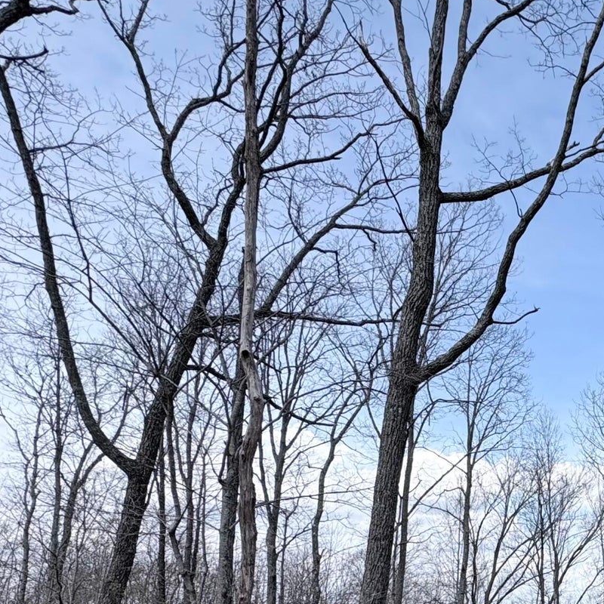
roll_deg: +0.1
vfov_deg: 45.1
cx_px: 623
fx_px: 651
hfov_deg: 42.0
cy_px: 545
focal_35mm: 33
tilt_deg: +6.5
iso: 40
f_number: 2.2
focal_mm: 2.22
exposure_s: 1/1637
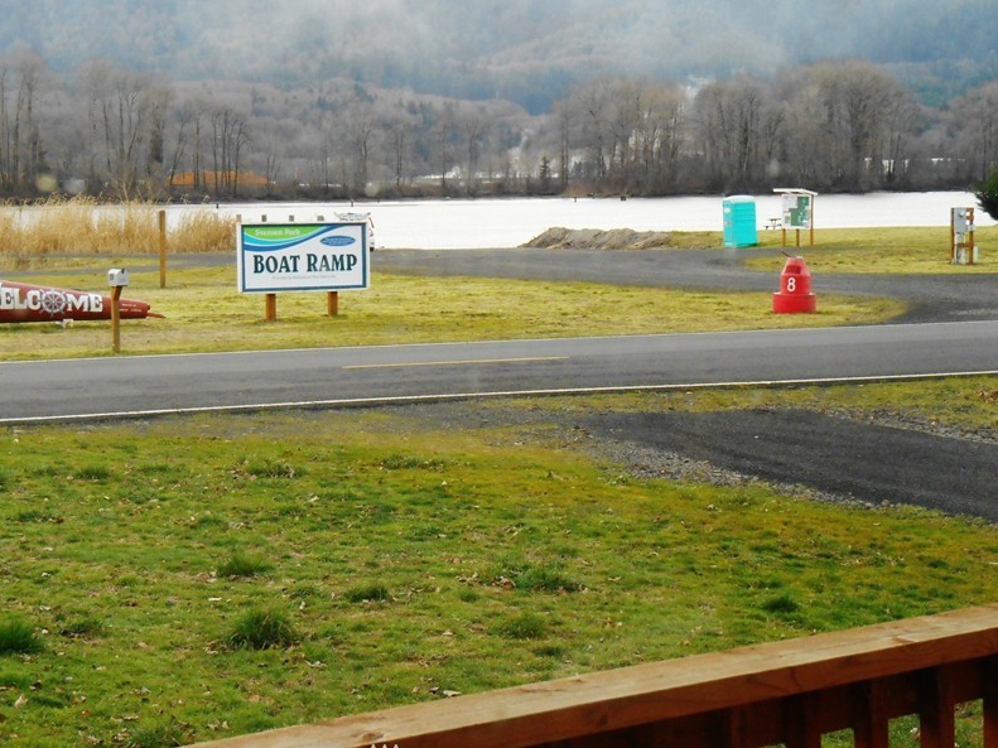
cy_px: 323
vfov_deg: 18.6
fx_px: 2277
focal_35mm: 79
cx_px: 433
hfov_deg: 24.7
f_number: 4.4
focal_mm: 10.9
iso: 160
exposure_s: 1/250
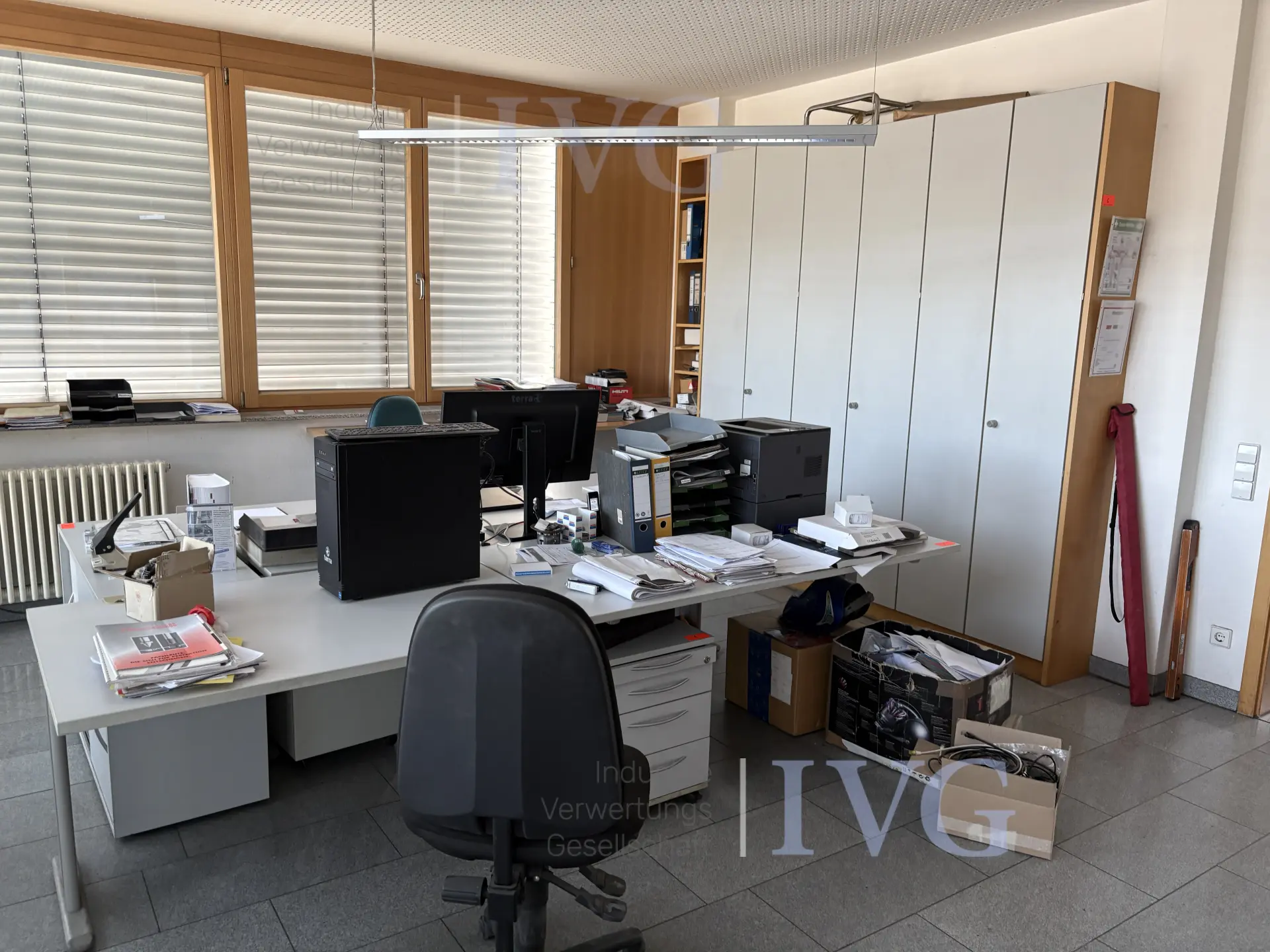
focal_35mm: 26
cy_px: 476
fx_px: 954
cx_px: 635
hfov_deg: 67.3
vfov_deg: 53.1
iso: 160
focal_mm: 5.96
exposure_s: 1/60
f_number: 1.6
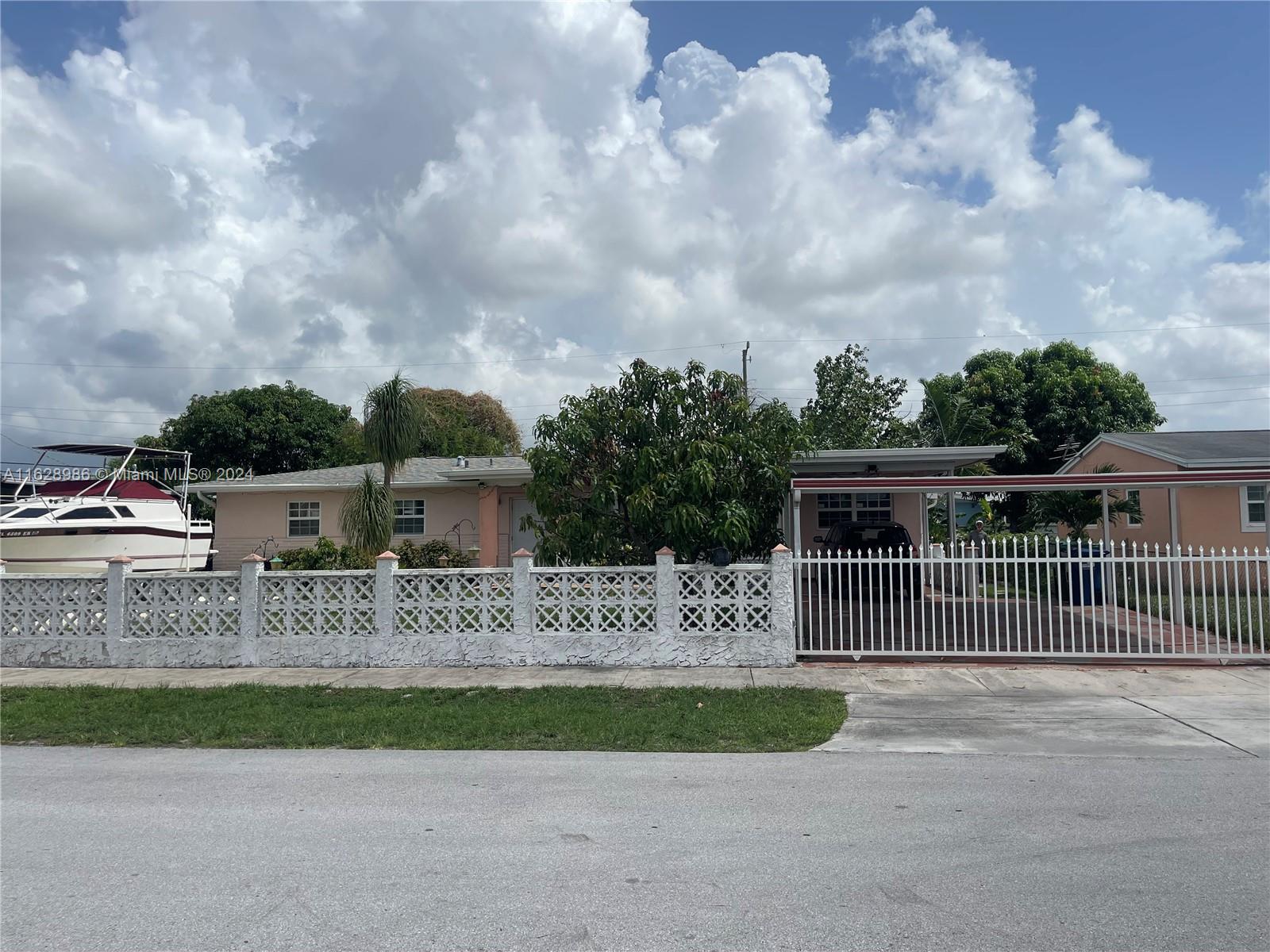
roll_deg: +0.8
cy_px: 476
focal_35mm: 26
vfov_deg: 53.1
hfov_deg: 67.3
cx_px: 635
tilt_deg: +4.2
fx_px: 954
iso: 50
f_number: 1.6
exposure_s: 1/10989
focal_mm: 5.1
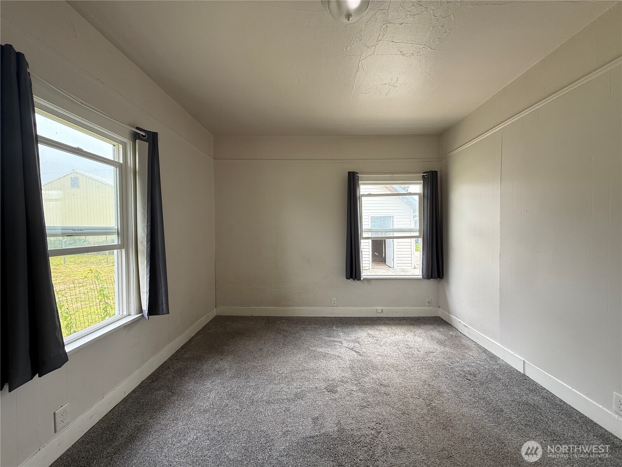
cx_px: 311
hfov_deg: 102.1
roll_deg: +1.3
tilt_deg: -1.6
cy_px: 234
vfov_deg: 85.7
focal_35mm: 14
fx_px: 252
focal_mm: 2.22
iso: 80
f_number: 2.2
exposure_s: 1/99
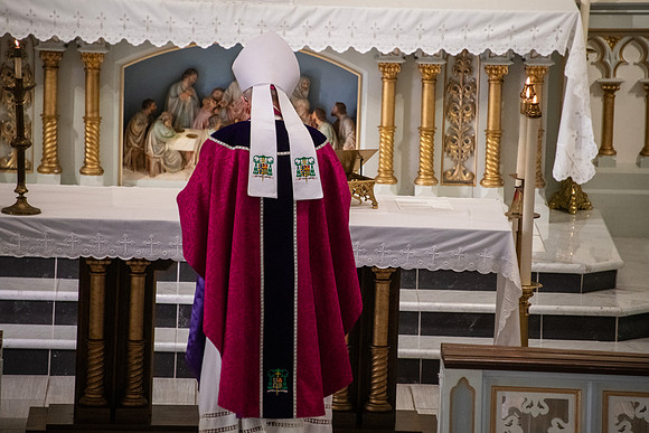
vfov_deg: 4.2
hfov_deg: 6.3
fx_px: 5880
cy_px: 208
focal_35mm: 326
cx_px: 337
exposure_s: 1/160
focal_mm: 300
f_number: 5.6
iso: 4000
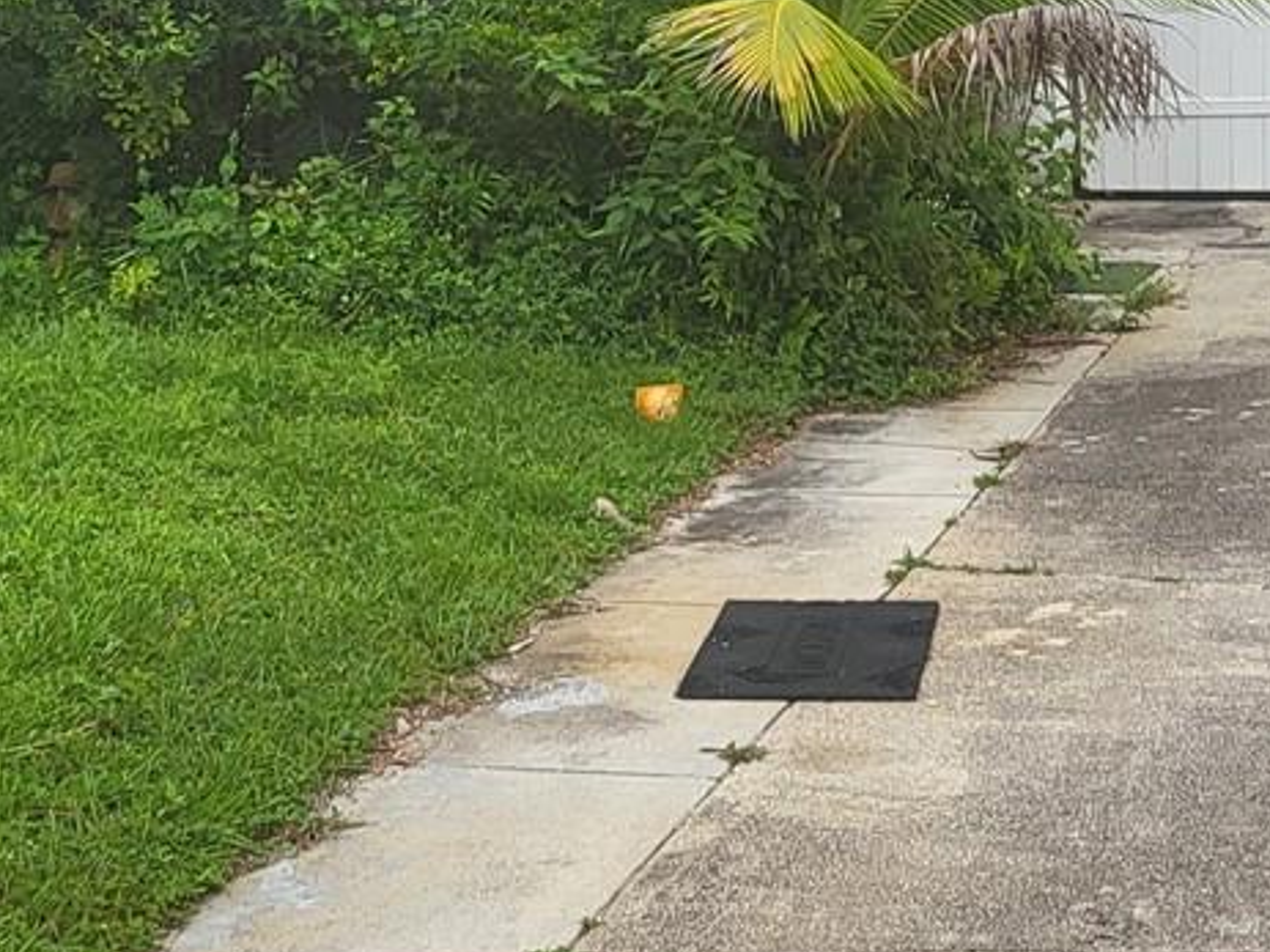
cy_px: 49
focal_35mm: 83
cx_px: 735
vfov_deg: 17.4
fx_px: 3044
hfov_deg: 23.5
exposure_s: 1/1904
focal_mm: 5
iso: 40
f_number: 1.8
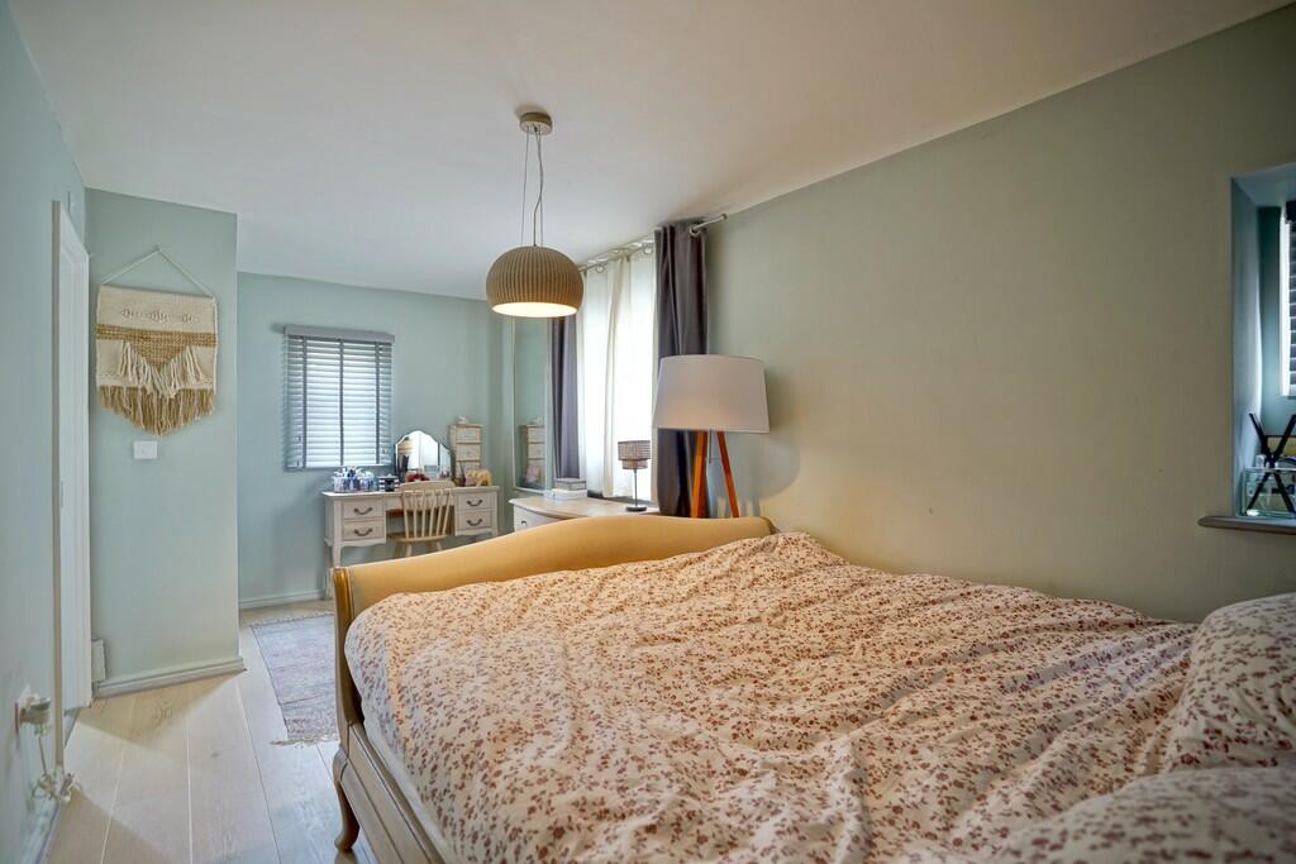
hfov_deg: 96.7
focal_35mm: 16
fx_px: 576
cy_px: 432
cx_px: 648
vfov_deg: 73.8
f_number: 2.8
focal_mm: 16
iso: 100
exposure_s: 1/3
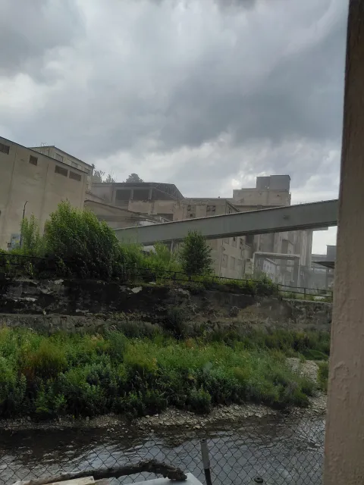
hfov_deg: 54.9
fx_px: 351
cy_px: 242
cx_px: 182
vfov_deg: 69.4
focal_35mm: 25
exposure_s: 1/149
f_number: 1.8
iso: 50
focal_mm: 4.69
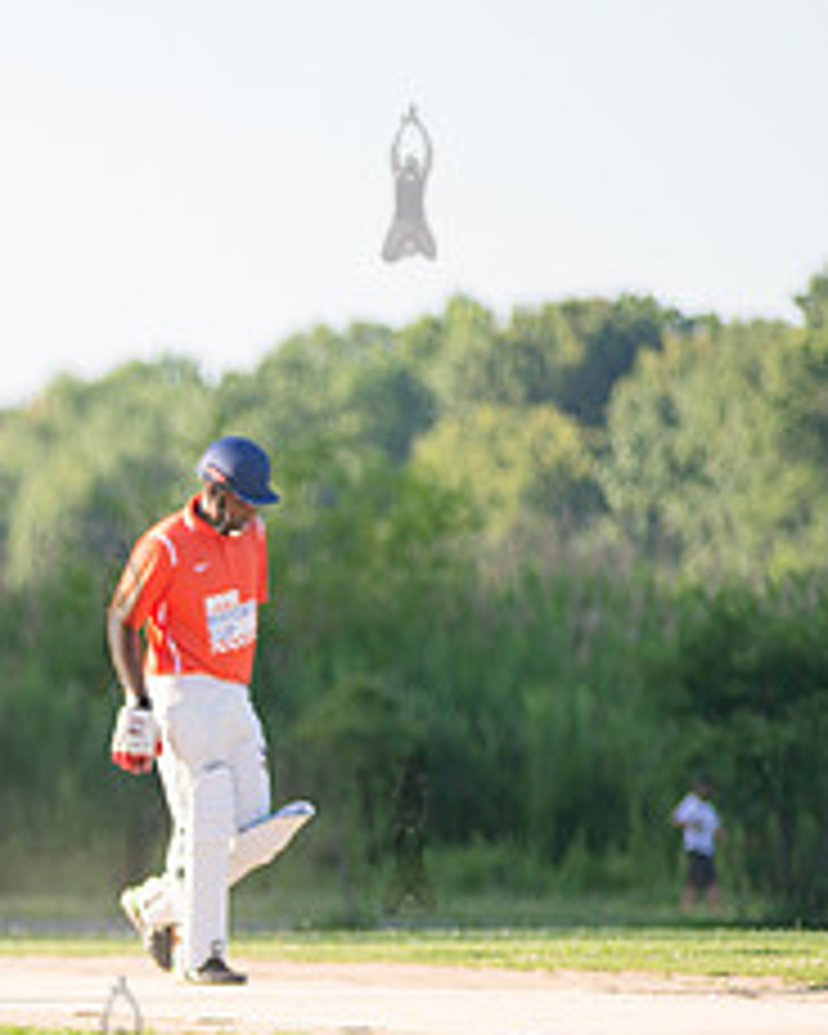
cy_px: 835
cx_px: -464
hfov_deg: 3.3
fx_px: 14520
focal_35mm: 474
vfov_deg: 4.1
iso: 400
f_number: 2.8
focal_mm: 200
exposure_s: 1/2000
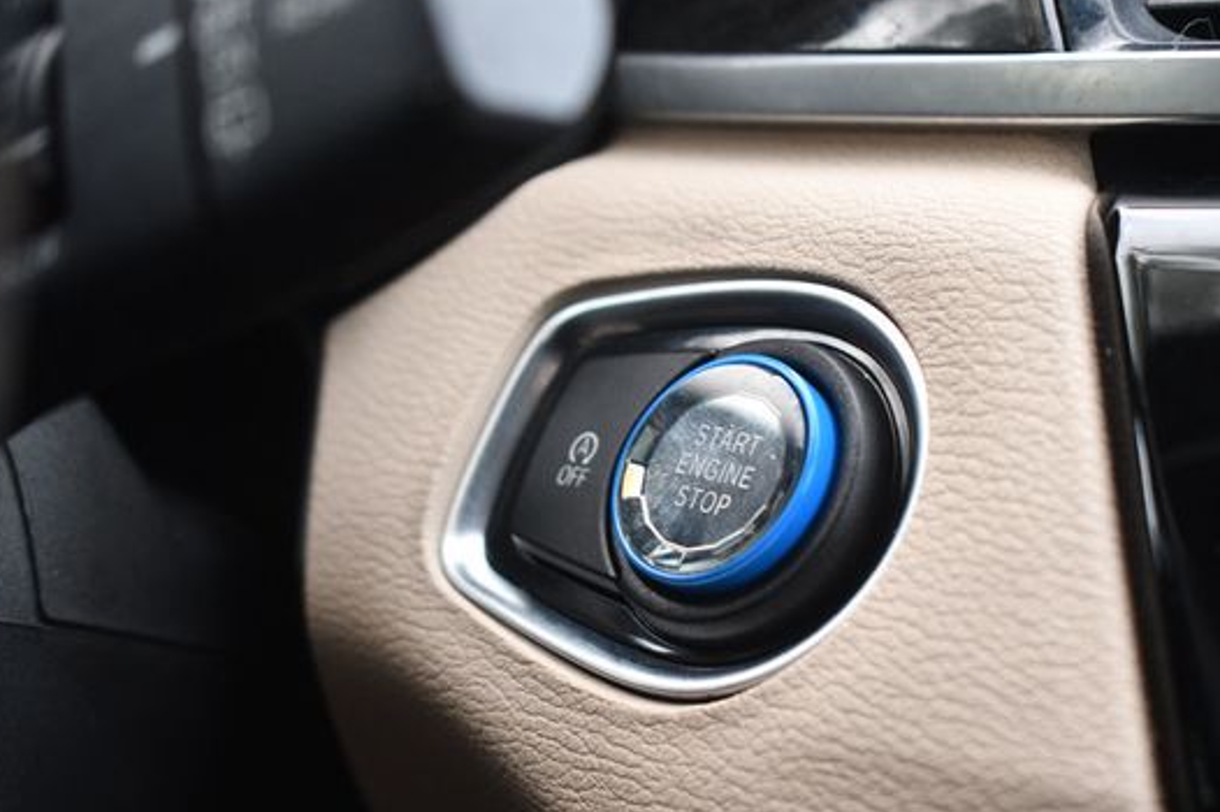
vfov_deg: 18.6
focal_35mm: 73
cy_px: 434
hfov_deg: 27.7
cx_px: 670
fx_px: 2472
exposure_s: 1/125
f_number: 5
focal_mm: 40
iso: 1100
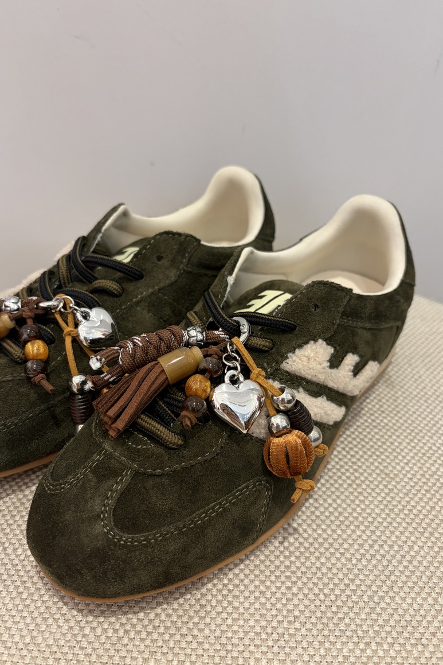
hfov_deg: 46.4
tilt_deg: -36.8
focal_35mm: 28
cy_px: 340
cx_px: 200
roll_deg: -0.6
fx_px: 517
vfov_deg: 65.5
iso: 200
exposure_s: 1/50
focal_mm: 5.96
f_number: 1.6
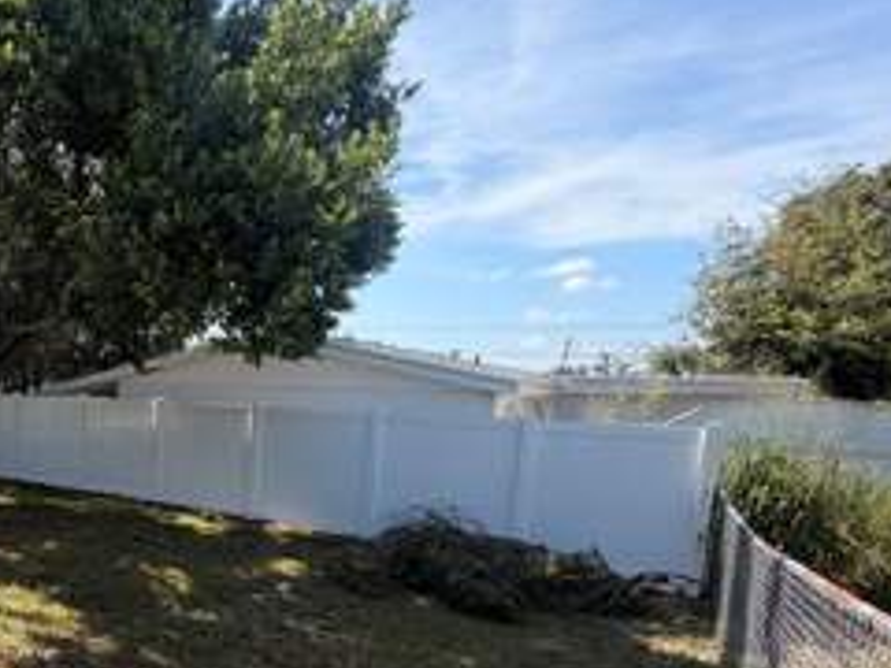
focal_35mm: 28
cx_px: 74
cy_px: 475
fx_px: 721
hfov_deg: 54.5
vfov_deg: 48.4
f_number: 2.2
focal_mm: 2.22
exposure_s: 1/770
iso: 40
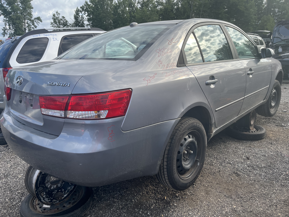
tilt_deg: -15.2
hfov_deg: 67.3
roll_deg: +3.3
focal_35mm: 26
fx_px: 217
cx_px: 144
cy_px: 108
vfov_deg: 53.1
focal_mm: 5.1
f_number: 1.6
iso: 50
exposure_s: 1/1175
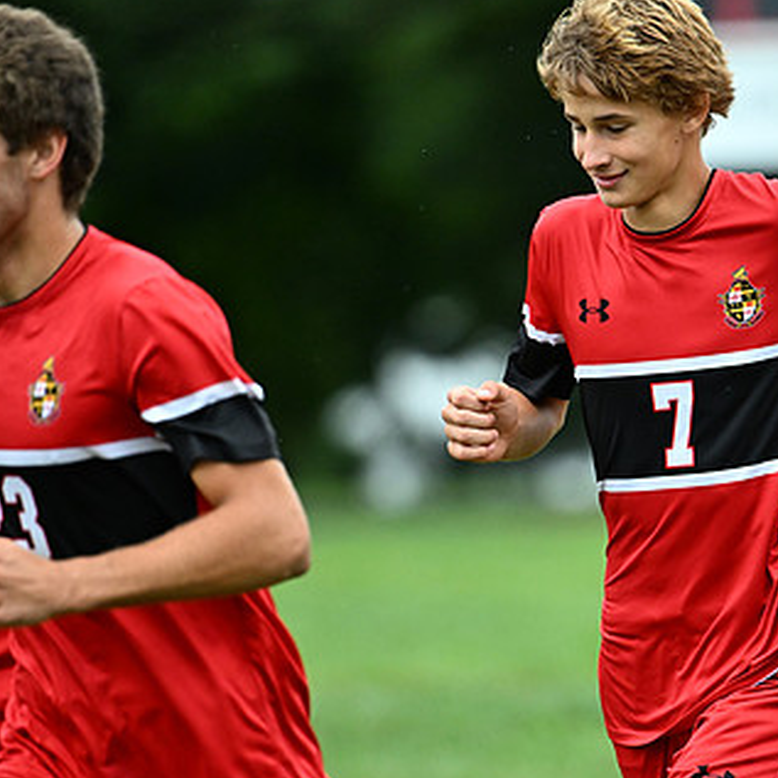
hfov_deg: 2.8
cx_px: 601
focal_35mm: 622
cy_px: 460
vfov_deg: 2.8
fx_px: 15816
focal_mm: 400
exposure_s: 1/1600
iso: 3600
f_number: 4.5
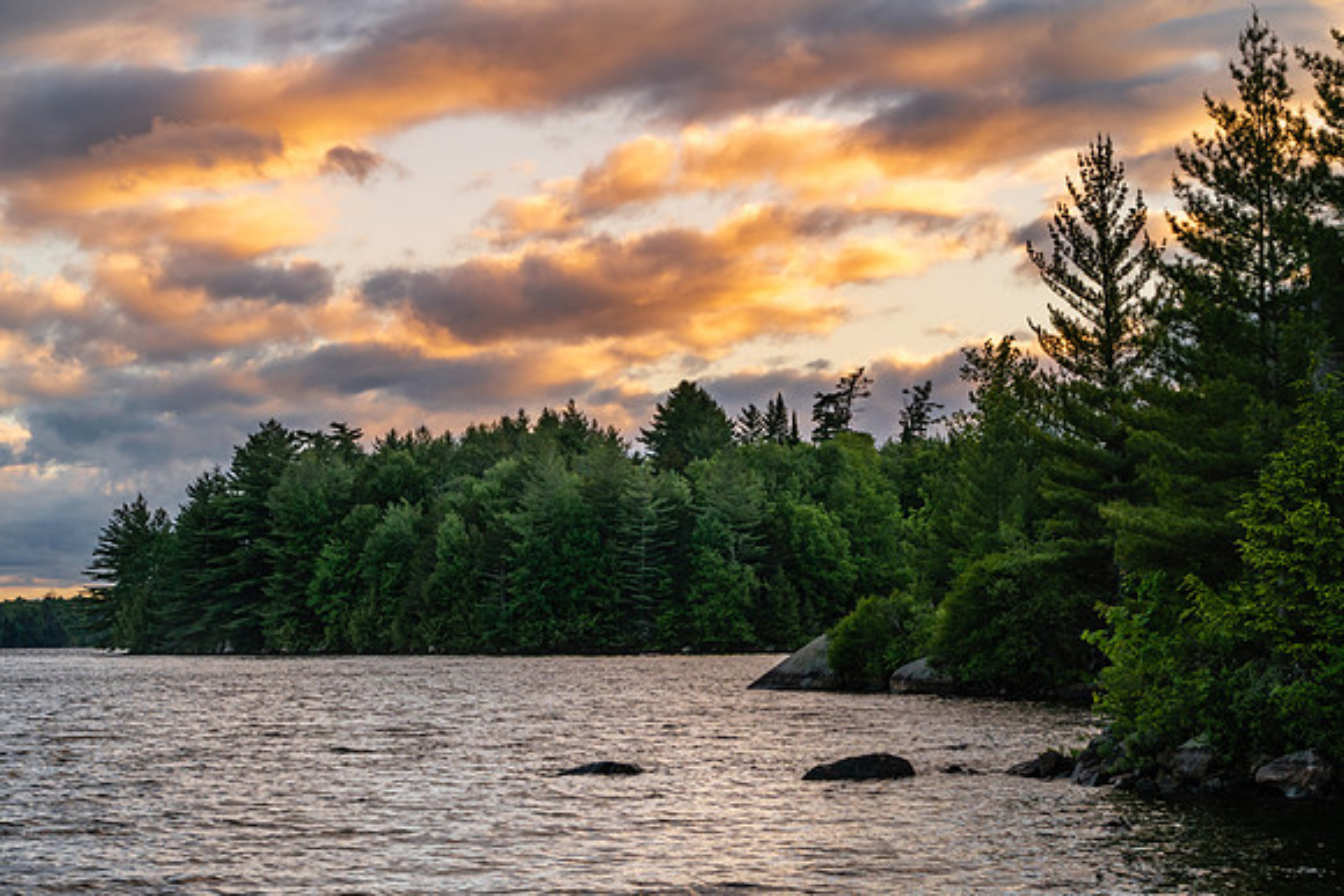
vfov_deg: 16.4
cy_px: 448
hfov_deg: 24.3
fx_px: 3121
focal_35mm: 84
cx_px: 672
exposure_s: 1/160
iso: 400
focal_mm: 55
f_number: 11
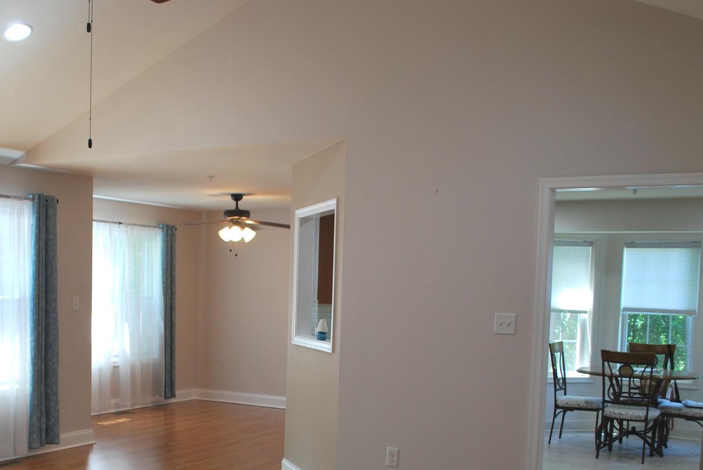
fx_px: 860
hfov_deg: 43.8
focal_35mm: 44
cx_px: 229
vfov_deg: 29.8
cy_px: 381
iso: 200
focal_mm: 18
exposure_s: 1/30
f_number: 3.5
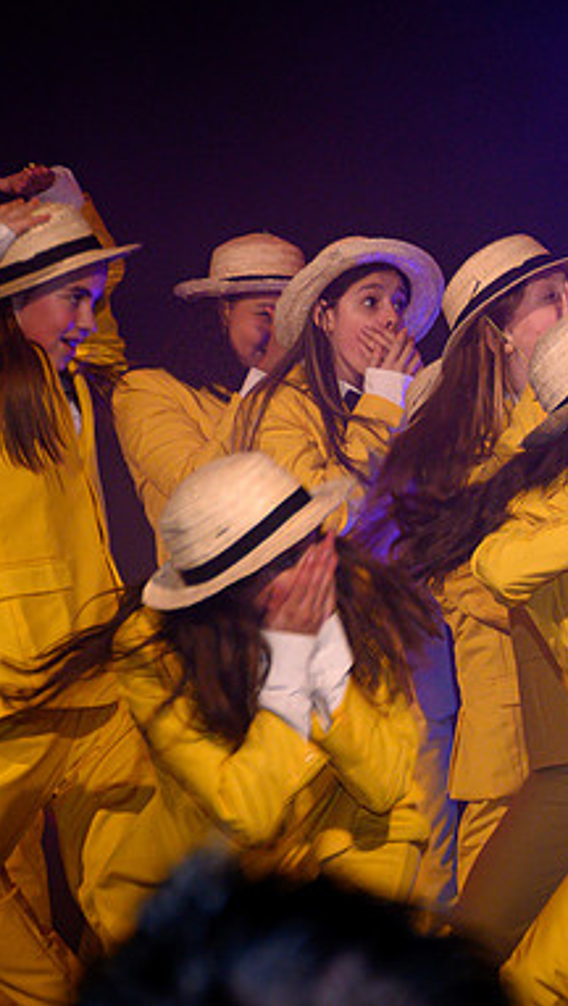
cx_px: 651
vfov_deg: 10.1
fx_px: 5719
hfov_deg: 5.7
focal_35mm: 214
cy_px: 602
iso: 640
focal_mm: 75
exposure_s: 1/60
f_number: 5
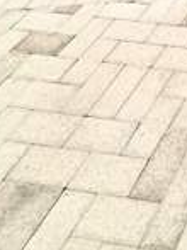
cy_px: -224
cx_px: 388
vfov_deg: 20.1
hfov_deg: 16.9
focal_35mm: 61
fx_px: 440
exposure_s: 1/4831
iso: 40
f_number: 2.2
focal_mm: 2.22
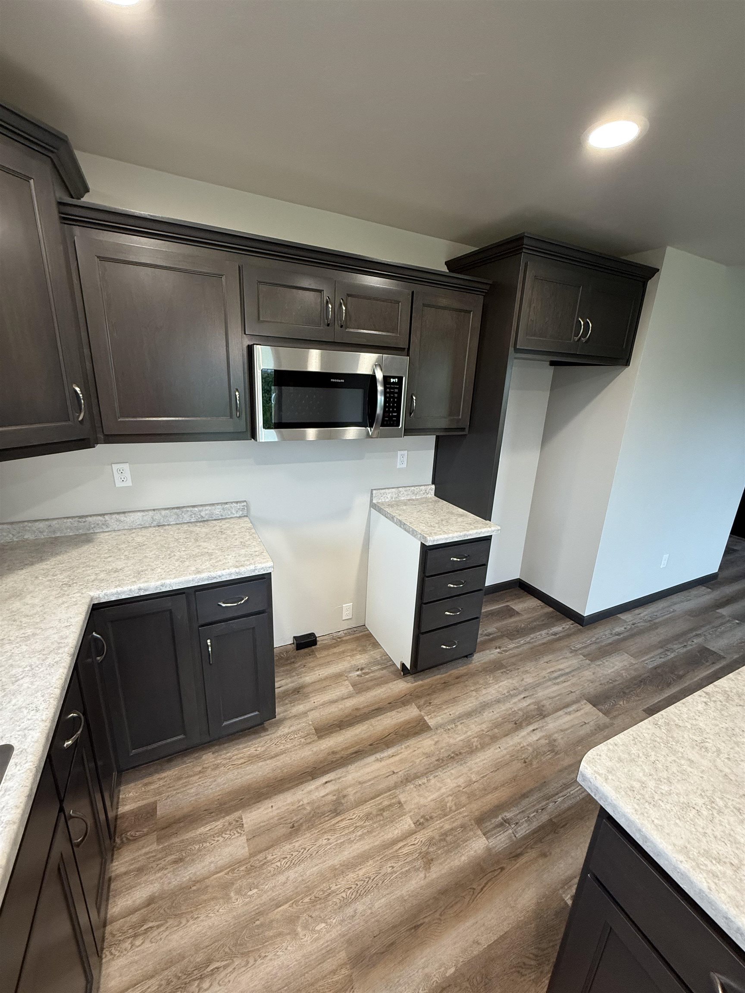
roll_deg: -3.6
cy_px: 496
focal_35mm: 14
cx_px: 372
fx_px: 402
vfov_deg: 102.1
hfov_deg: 85.7
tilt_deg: -15.4
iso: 200
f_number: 2.2
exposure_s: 1/120
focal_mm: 2.22
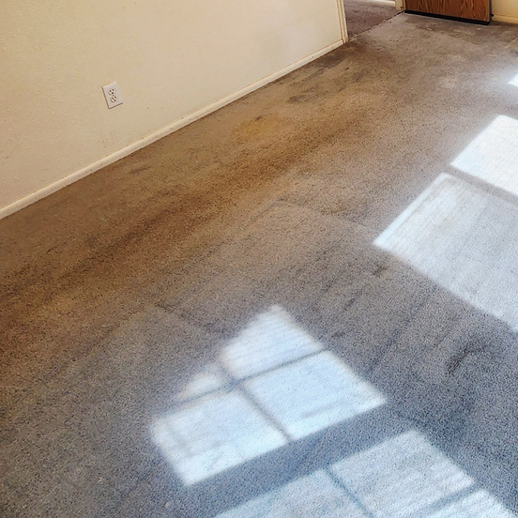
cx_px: 496
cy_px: 63
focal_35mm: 32
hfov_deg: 44.8
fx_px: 542
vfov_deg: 46.7
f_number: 2.2
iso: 125
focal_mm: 2.2
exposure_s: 1/60.2
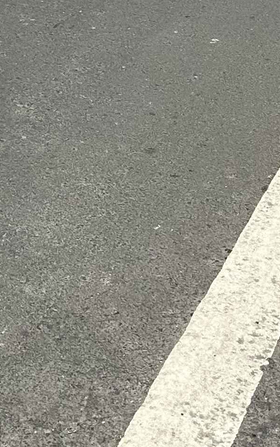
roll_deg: -0.1
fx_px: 1318
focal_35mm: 108
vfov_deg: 18.4
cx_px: -198
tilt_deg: -13.3
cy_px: -63
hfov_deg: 11.4
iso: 80
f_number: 1.78
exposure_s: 1/5848
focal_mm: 6.86
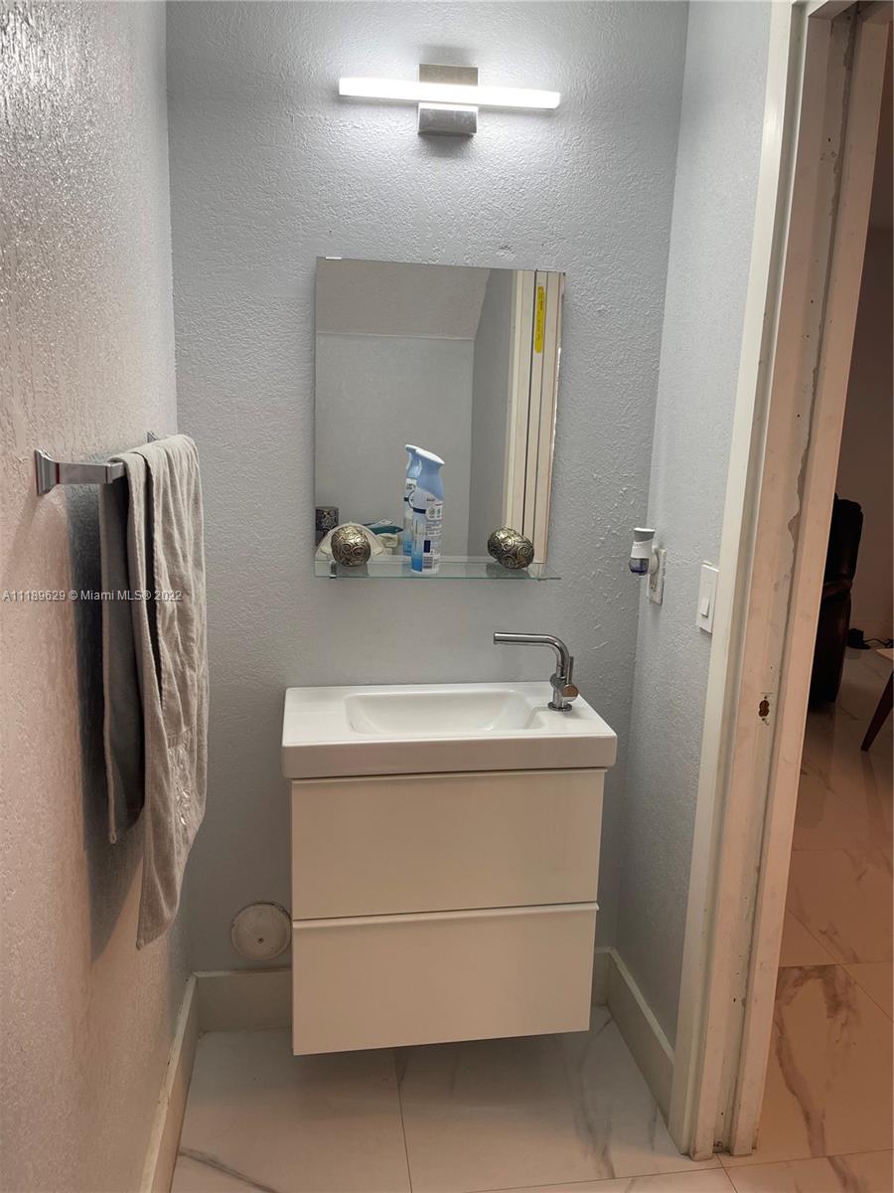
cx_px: 447
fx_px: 895
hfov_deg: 53.1
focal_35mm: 26
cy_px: 596
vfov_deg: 67.3
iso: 64
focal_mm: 5.1
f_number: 1.6
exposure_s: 1/60
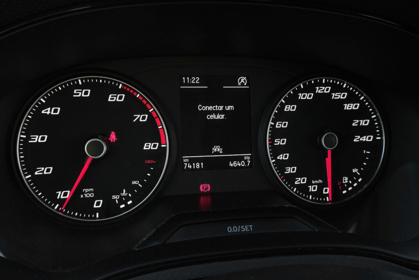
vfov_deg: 43.6
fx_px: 349
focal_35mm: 30
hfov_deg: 61.9
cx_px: 210
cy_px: 140
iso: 2000
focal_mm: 19.7
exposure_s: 1/160
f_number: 9
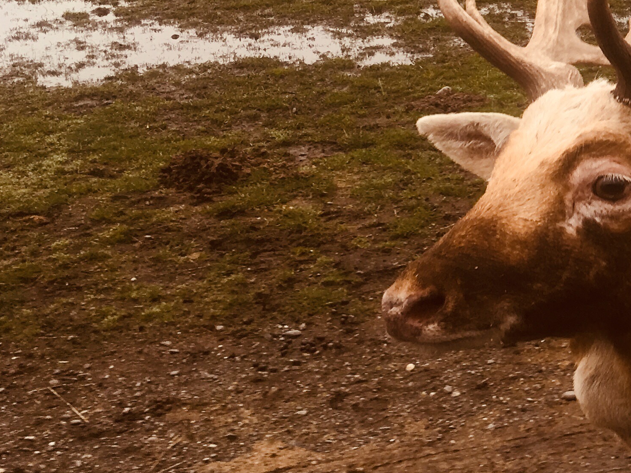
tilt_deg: -16.5
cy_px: 82
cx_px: 802
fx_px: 1440
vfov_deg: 18.5
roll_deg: -1.2
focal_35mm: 79
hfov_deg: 22.3
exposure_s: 1/173
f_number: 2.2
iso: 25
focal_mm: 4.15
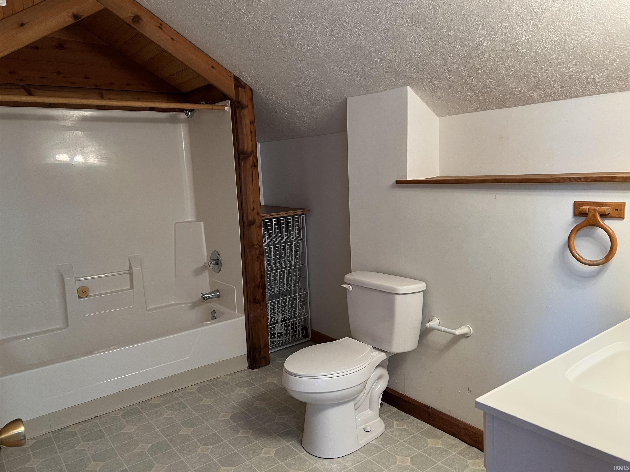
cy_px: 236
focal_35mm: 26
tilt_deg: -8.1
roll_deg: +3.1
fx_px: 473
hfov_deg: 67.3
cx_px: 315
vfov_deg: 53.1
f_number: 1.5
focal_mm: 5.7
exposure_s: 1/60
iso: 160
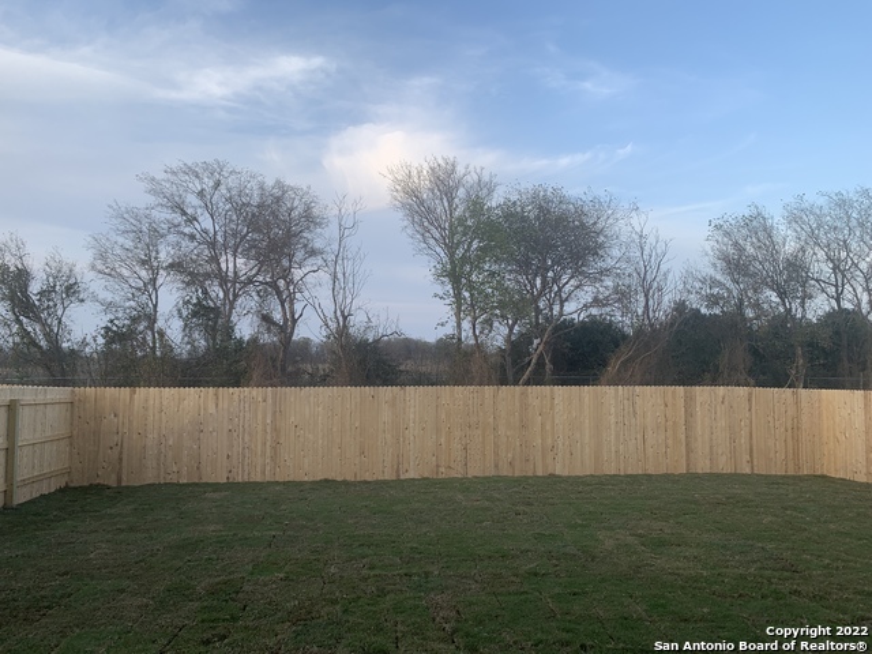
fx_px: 655
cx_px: 436
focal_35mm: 26
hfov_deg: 67.3
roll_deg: -1.0
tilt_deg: +3.8
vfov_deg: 53.1
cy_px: 327
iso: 25
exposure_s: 1/476
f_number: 1.8
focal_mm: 4.25
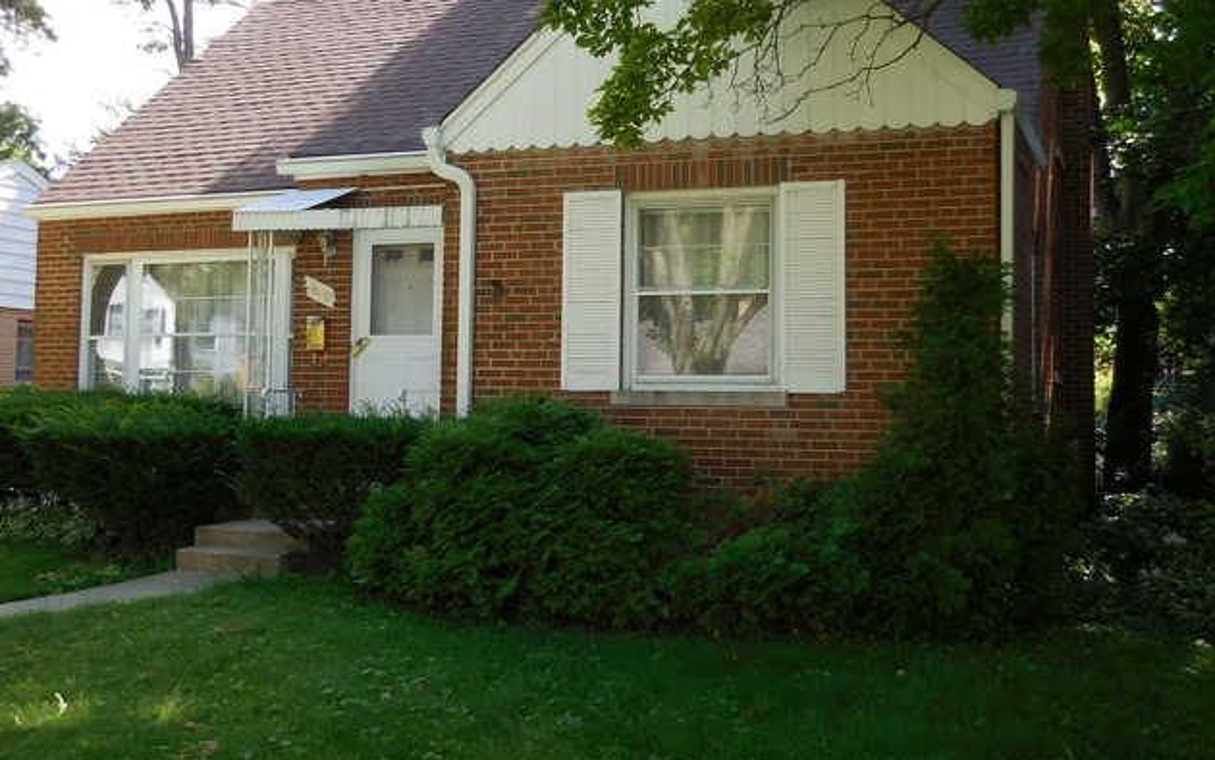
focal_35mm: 42
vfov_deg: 30.5
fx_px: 1391
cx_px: 600
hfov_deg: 47.2
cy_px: 305
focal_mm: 7
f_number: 3.9
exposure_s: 1/160
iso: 125
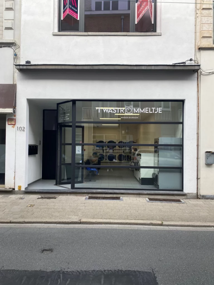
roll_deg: +0.3
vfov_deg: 67.3
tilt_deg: +1.5
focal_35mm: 26
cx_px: 107
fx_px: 214
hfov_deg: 53.1
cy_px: 142
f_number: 1.8
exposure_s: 1/428
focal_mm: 4.25
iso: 32
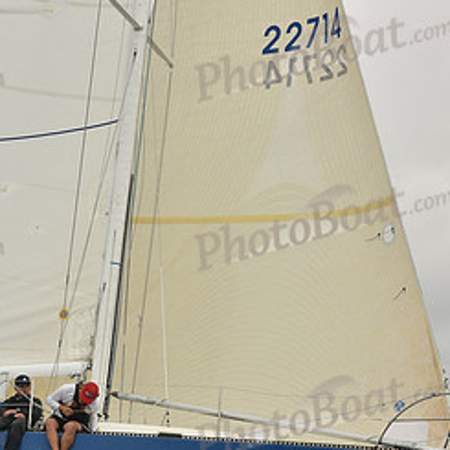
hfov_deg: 12.3
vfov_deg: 12.3
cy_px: 344
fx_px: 2074
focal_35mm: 141
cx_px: 101
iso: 320
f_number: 6.3
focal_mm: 70
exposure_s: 1/800
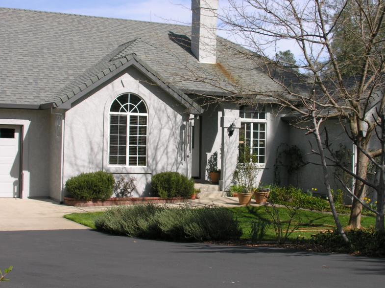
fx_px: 634
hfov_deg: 33.8
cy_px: 133
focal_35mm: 57
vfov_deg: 25.6
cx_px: 204
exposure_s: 1/110
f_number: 5
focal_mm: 8.9
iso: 50
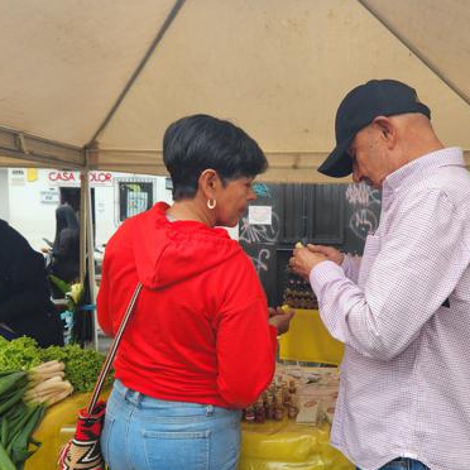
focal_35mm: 35
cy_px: 280
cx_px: 307
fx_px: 538
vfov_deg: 47.0
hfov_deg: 46.6
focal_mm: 5.4
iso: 20
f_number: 1.8
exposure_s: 1/392
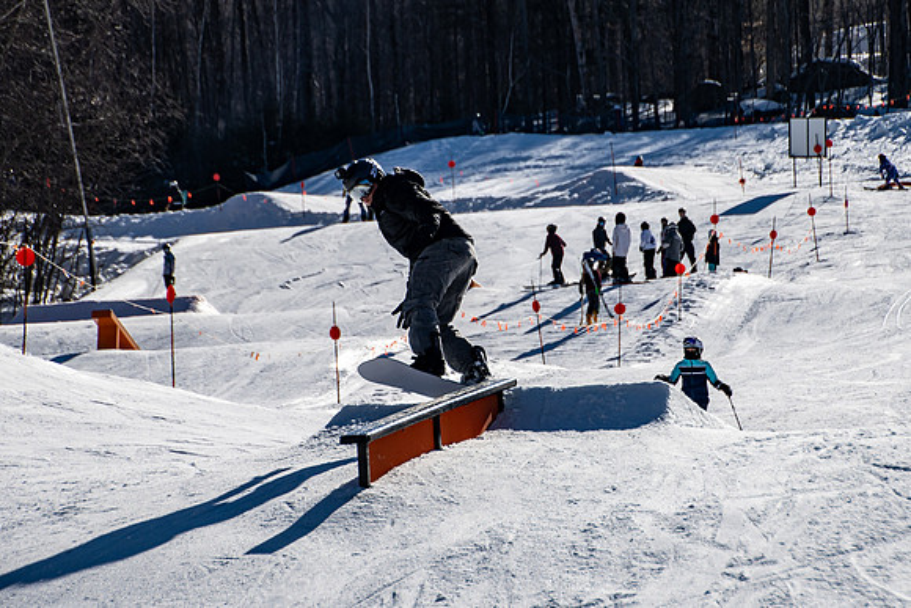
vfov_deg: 6.1
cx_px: 494
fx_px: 5664
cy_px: 312
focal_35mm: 224
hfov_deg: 9.2
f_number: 5.6
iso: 160
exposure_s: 1/640
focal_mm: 119
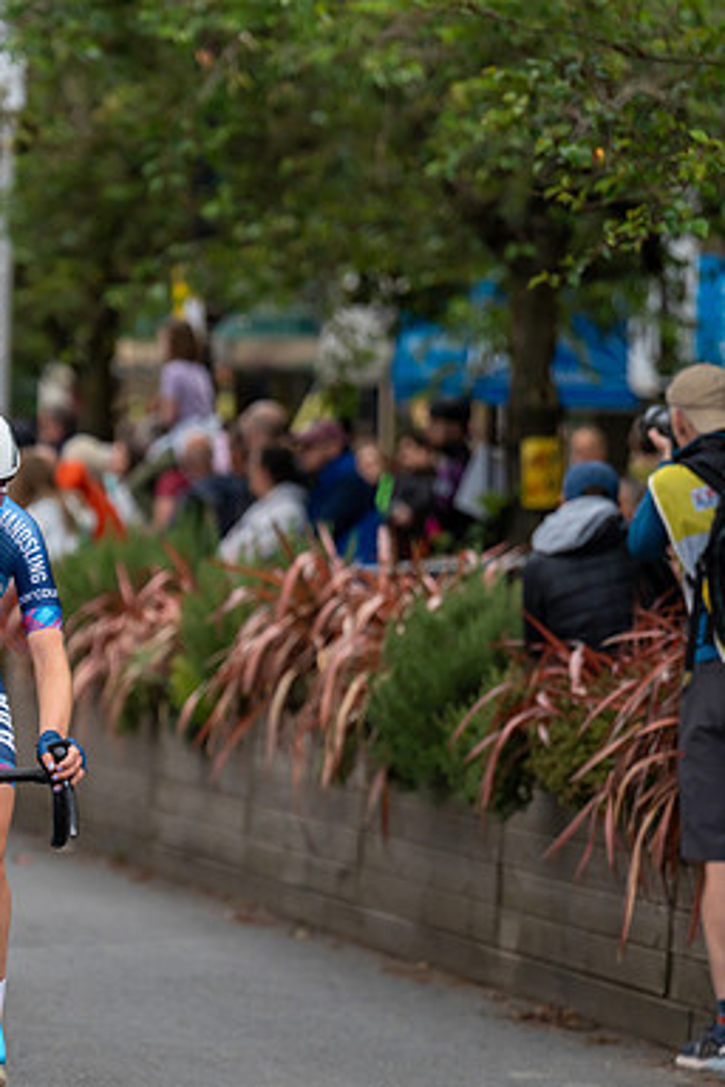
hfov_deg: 6.8
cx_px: 79
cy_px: 545
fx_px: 6071
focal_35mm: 201
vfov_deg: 10.2
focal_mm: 133
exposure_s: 1/800
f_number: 2.8
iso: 1000
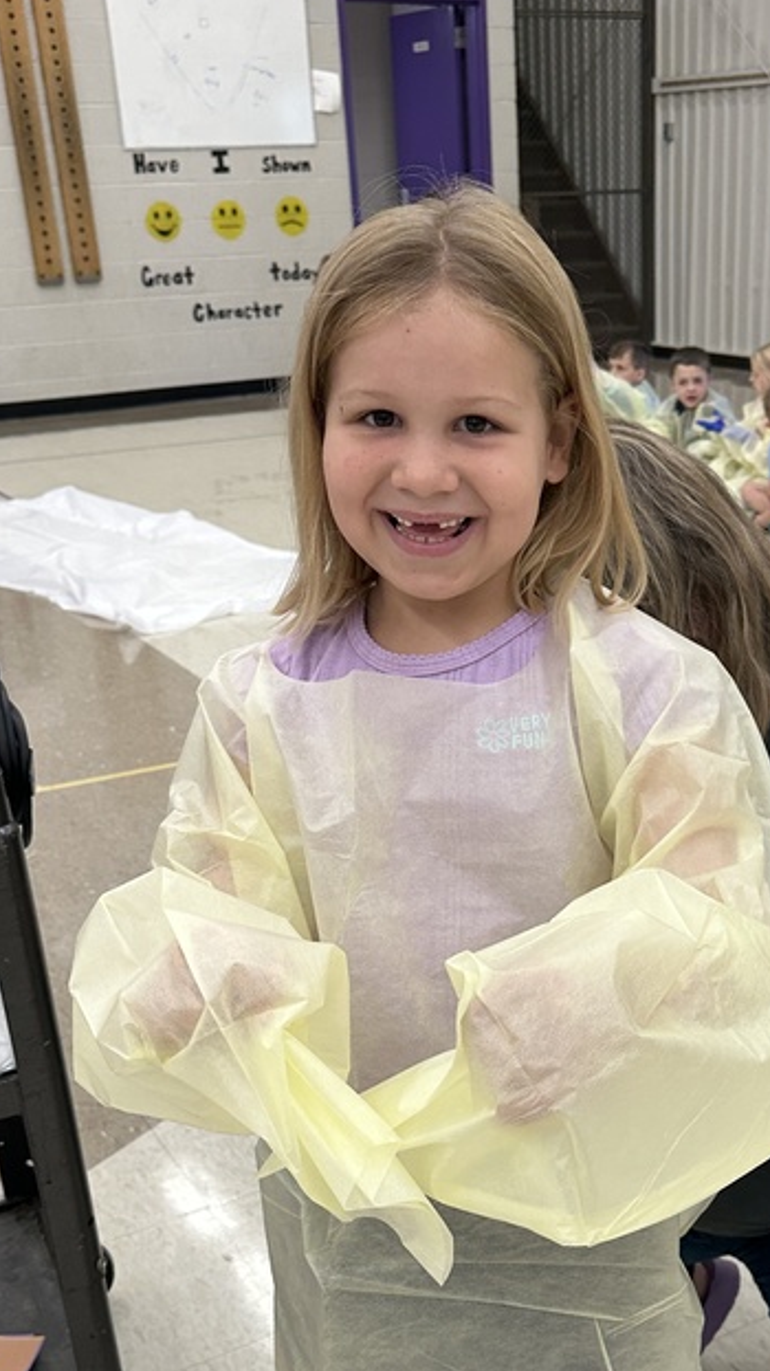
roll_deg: +1.1
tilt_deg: -26.3
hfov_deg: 27.4
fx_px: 1562
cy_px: 966
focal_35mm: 43
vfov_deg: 46.3
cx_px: 557
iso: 160
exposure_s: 1/120
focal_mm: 6.86
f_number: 1.78
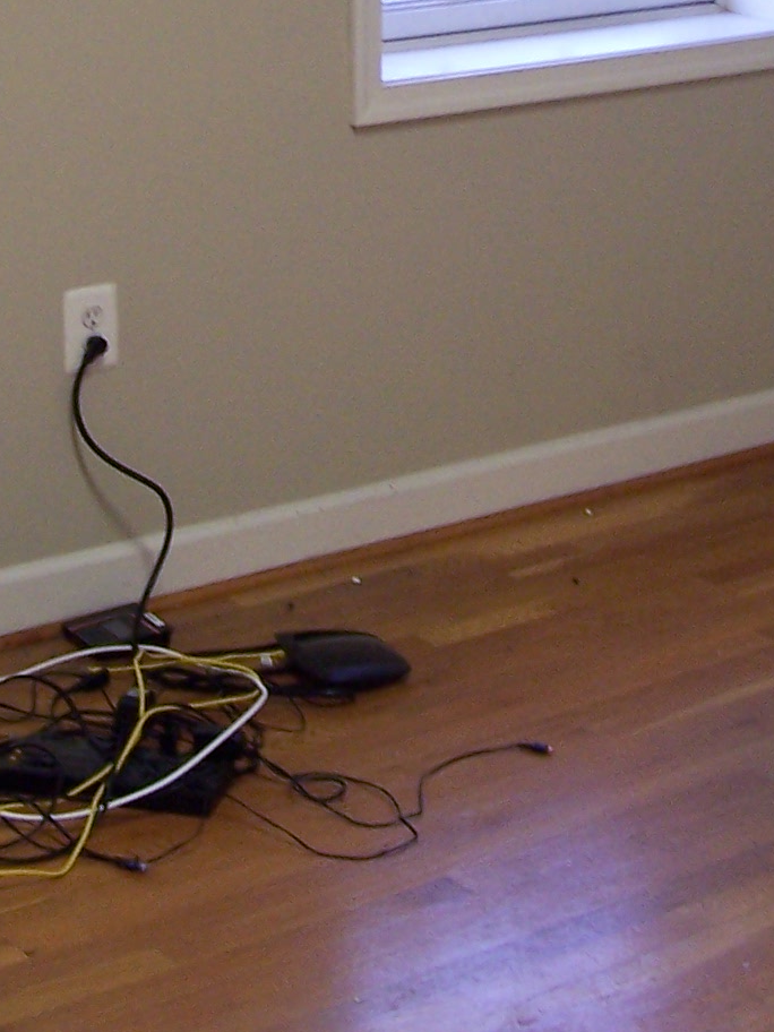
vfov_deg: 19.5
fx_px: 2862
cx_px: 380
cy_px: -129
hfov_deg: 15.4
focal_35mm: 96
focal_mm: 6.3
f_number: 2.8
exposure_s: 1/30
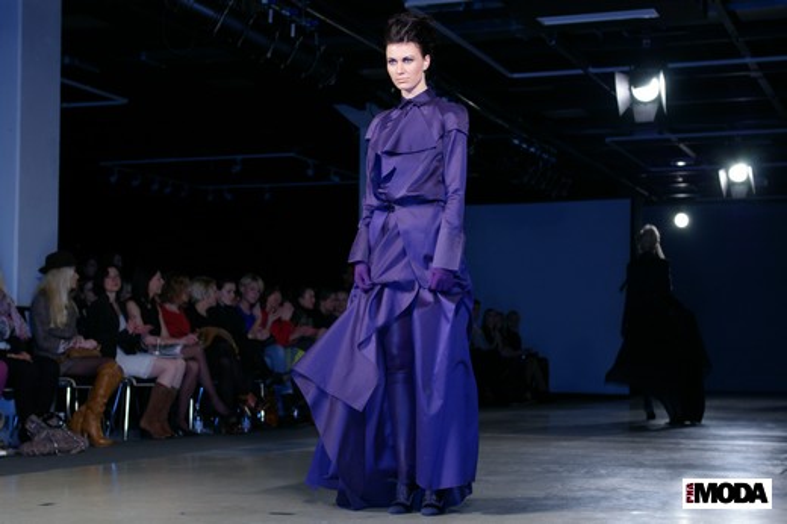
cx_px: 394
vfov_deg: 21.1
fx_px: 1409
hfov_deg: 31.2
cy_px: 262
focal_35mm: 64
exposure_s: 1/60
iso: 200
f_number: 4.5
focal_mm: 43
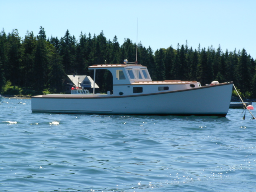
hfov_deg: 18.5
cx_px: 128
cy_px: 96
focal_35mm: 106
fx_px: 784
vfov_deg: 14.0
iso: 50
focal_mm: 16.3
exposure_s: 1/317
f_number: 6.4
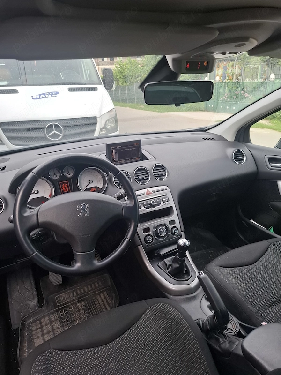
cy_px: 188
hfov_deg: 58.9
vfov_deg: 73.9
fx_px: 249
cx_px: 140
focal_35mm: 23
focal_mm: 5.54
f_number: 1.8
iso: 50
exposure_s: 1/167
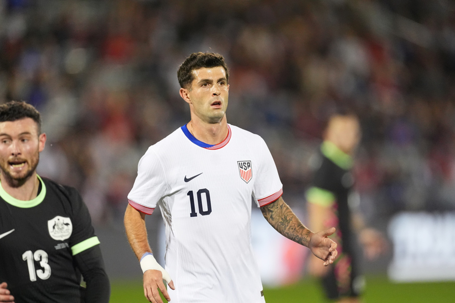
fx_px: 7583
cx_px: 228
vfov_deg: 2.3
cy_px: 152
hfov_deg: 3.4
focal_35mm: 600
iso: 6400
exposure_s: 1/1600
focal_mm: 600
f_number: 4
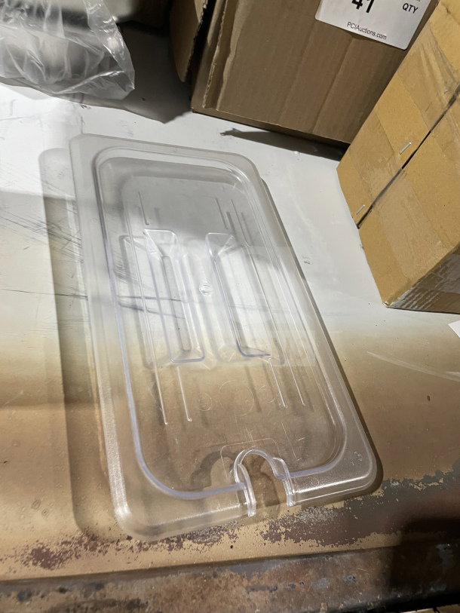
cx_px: 230
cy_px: 306
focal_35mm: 26
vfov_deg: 67.3
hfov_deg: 53.1
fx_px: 461
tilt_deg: -49.0
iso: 200
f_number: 1.6
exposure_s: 1/60
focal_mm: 4.2
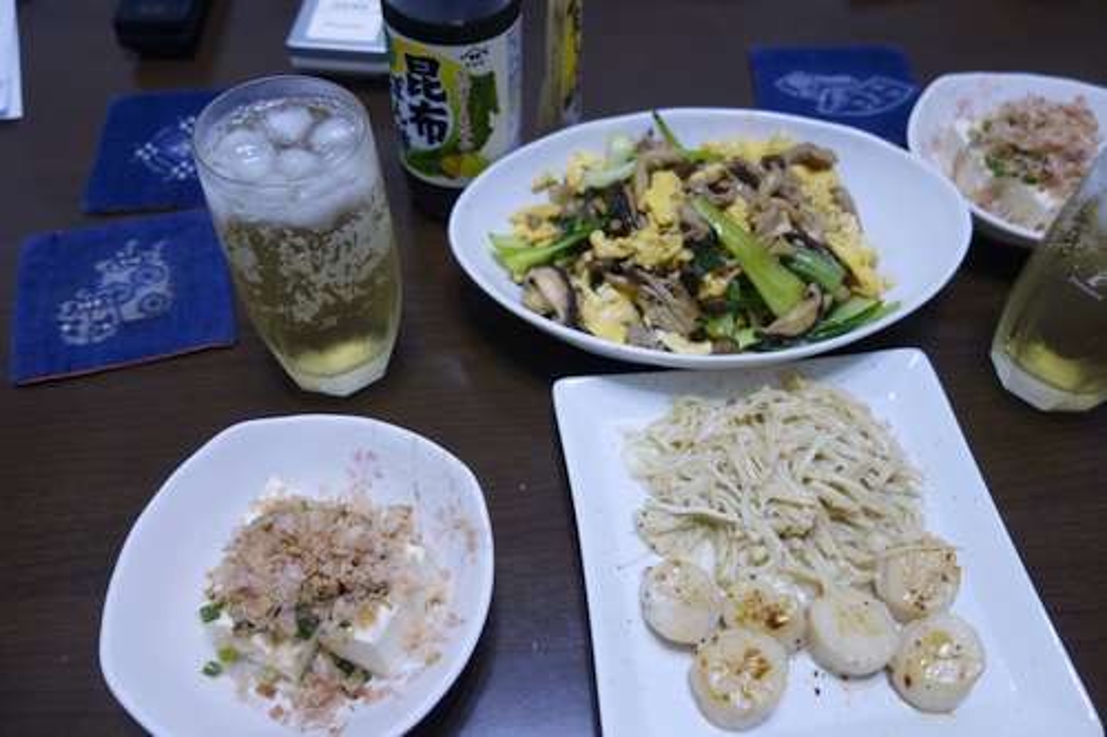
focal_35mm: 28
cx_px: 554
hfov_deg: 65.5
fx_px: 861
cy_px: 368
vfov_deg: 46.4
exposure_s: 1/30
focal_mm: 10.4
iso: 250
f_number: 1.8
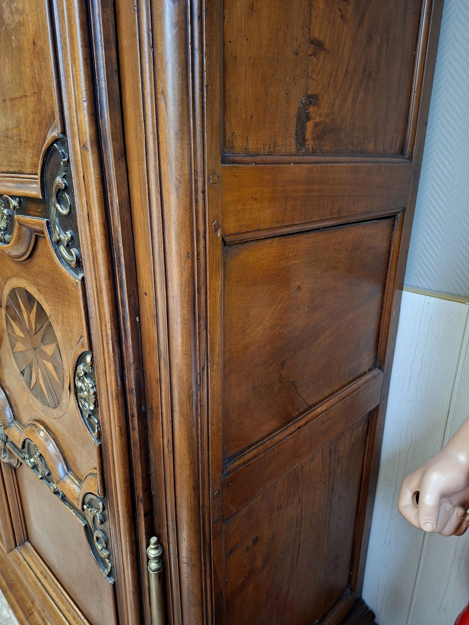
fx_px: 415
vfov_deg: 73.9
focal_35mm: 23
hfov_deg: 58.9
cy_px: 312
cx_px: 234
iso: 400
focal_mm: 5.54
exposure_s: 1/25
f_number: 1.8
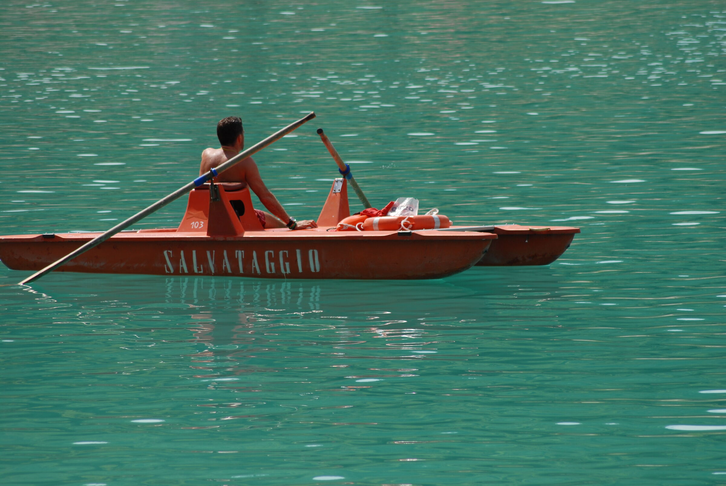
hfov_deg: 5.5
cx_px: 363
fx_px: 7572
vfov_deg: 3.7
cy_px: 243
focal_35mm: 375
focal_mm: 250
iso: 100
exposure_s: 1/400
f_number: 6.3
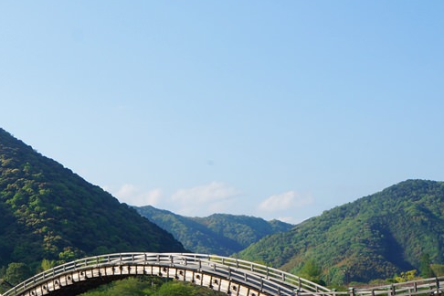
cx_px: 42
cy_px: 132
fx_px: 913
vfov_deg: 18.4
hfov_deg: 26.4
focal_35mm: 74
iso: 200
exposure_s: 1/200
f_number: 13
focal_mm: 24
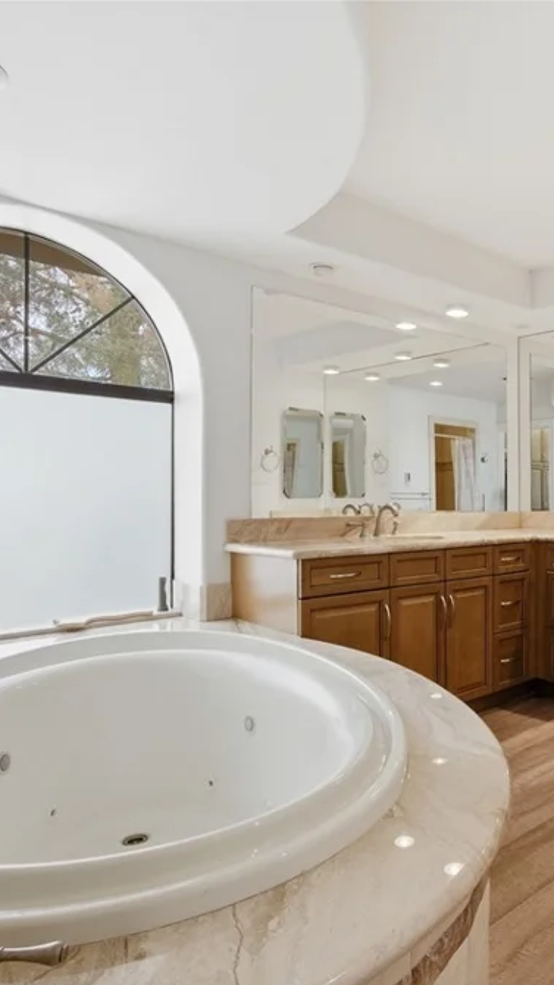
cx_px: 469
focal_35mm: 24
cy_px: 498
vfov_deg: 76.3
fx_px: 627
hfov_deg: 44.5
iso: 250
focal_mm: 10
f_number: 9
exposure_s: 1/1000
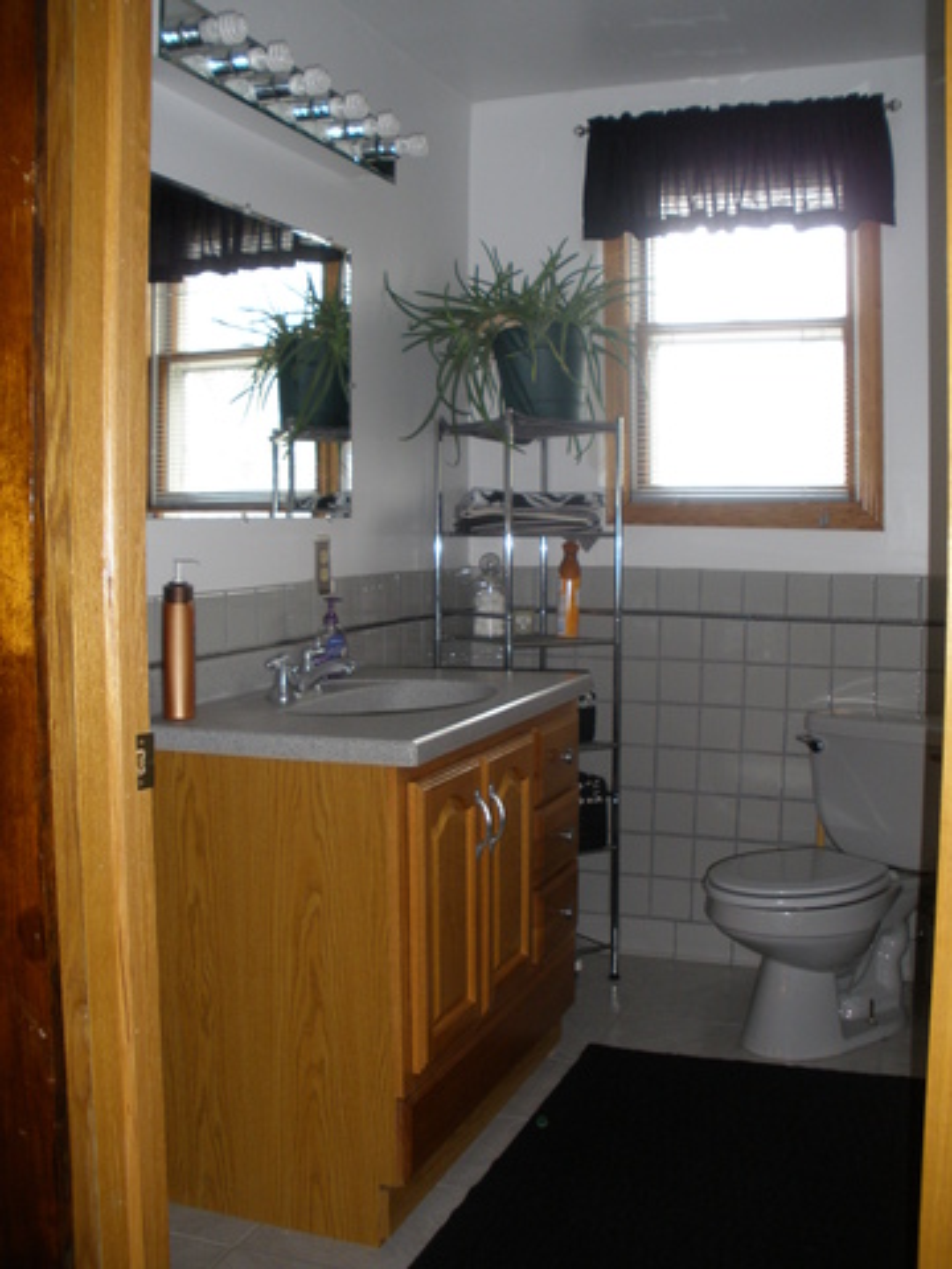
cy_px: 634
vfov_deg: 51.4
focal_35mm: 36
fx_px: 1320
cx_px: 476
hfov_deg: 39.7
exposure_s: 1/30
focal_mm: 6.3
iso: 160
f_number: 3.5
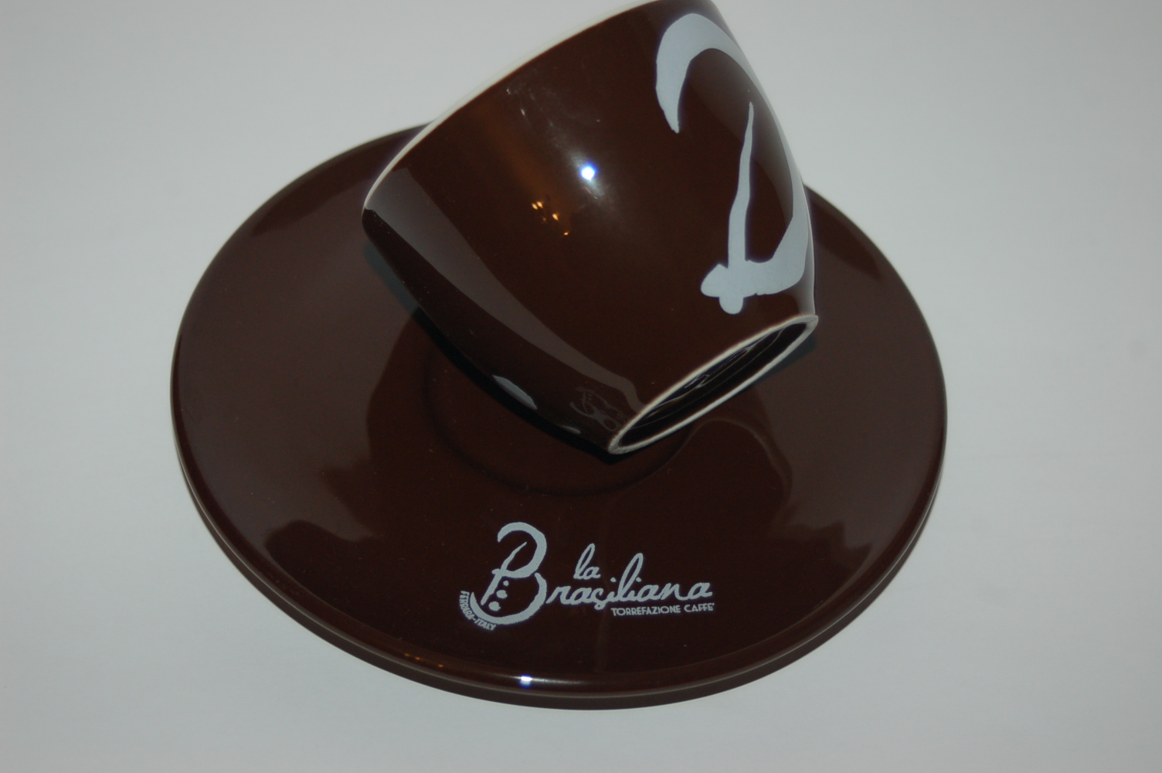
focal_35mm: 90
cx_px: 581
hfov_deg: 22.6
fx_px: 2902
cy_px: 386
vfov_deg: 15.2
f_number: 5
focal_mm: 60
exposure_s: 1/60
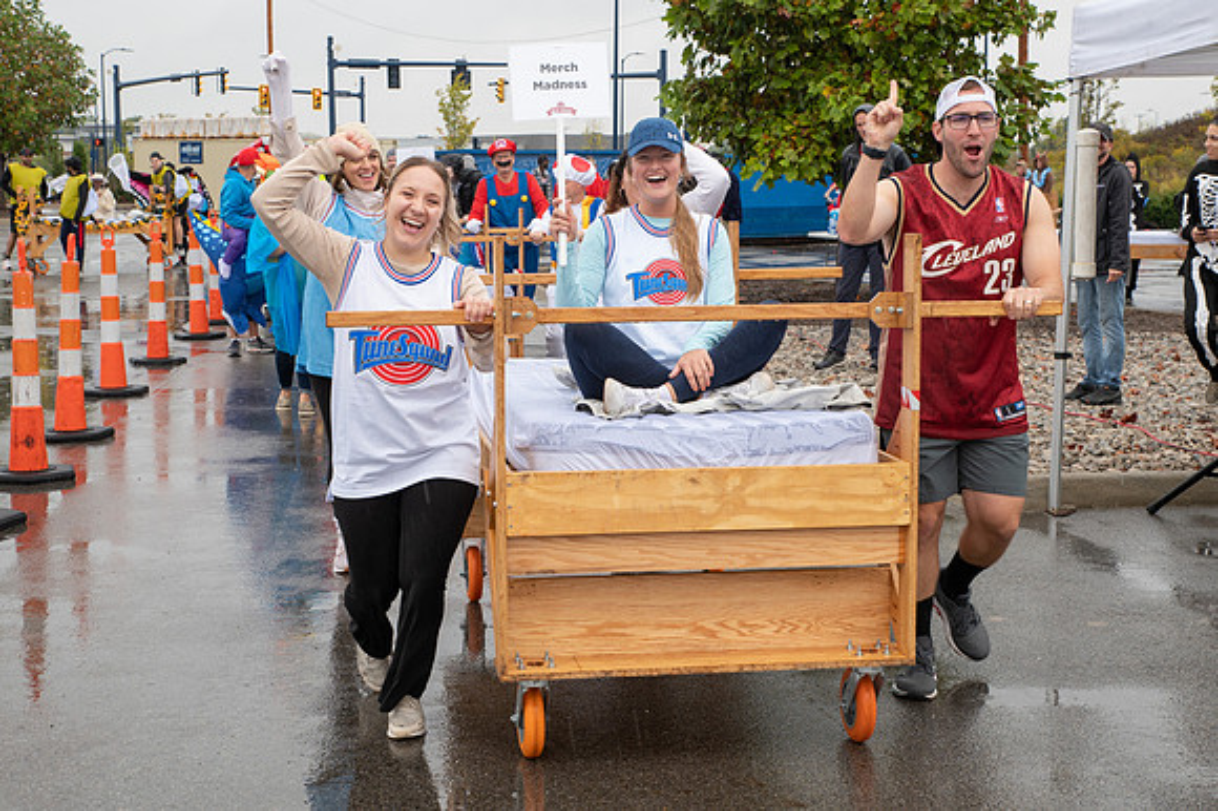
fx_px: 2014
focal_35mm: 60
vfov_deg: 22.8
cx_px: 616
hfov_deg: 33.7
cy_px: 401
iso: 400
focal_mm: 48
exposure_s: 1/200
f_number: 7.1
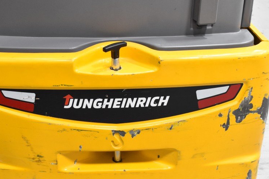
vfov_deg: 22.0
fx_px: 454
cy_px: 141
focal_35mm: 61
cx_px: 117
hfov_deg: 32.9
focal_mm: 25
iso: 1600
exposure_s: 1/30
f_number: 5
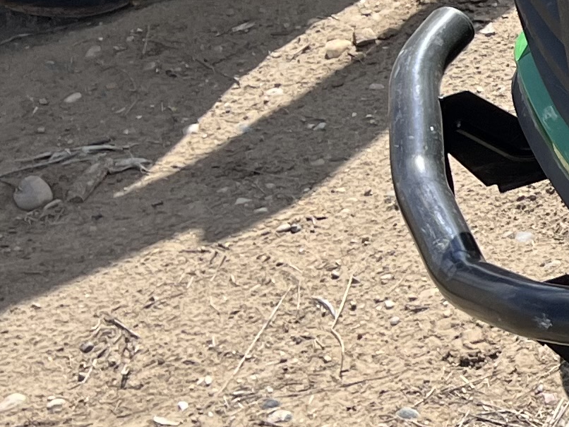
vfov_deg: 11.2
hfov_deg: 12.4
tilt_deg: -29.5
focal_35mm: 130
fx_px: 2138
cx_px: 1299
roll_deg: -2.1
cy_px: -46
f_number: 1.6
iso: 50
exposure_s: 1/1992
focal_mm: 5.1
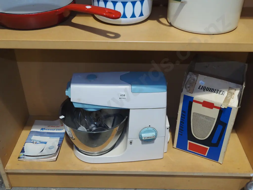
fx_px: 278
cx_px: 126
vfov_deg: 37.7
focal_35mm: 38
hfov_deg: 49.0
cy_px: 95
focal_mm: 19
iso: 1600
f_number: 5.6
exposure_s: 1/80
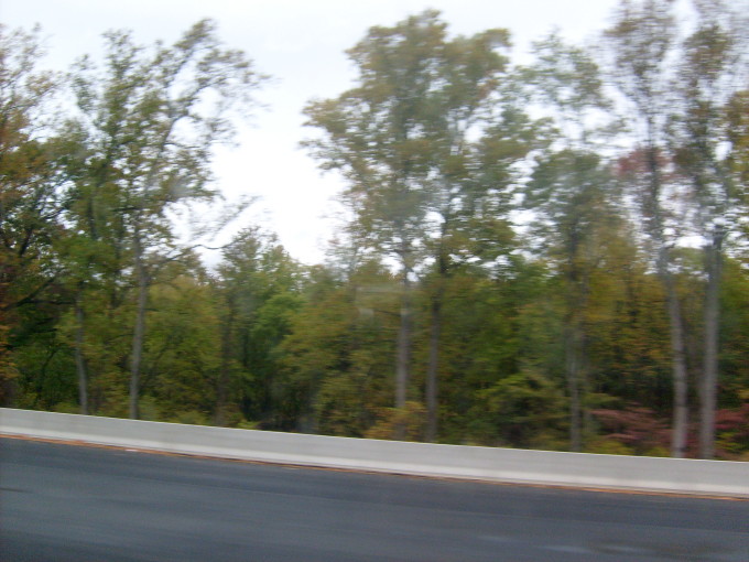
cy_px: 281
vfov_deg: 40.7
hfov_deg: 52.6
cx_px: 374
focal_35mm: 35
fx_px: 757
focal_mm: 5.8
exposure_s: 1/45
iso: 100
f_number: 2.8
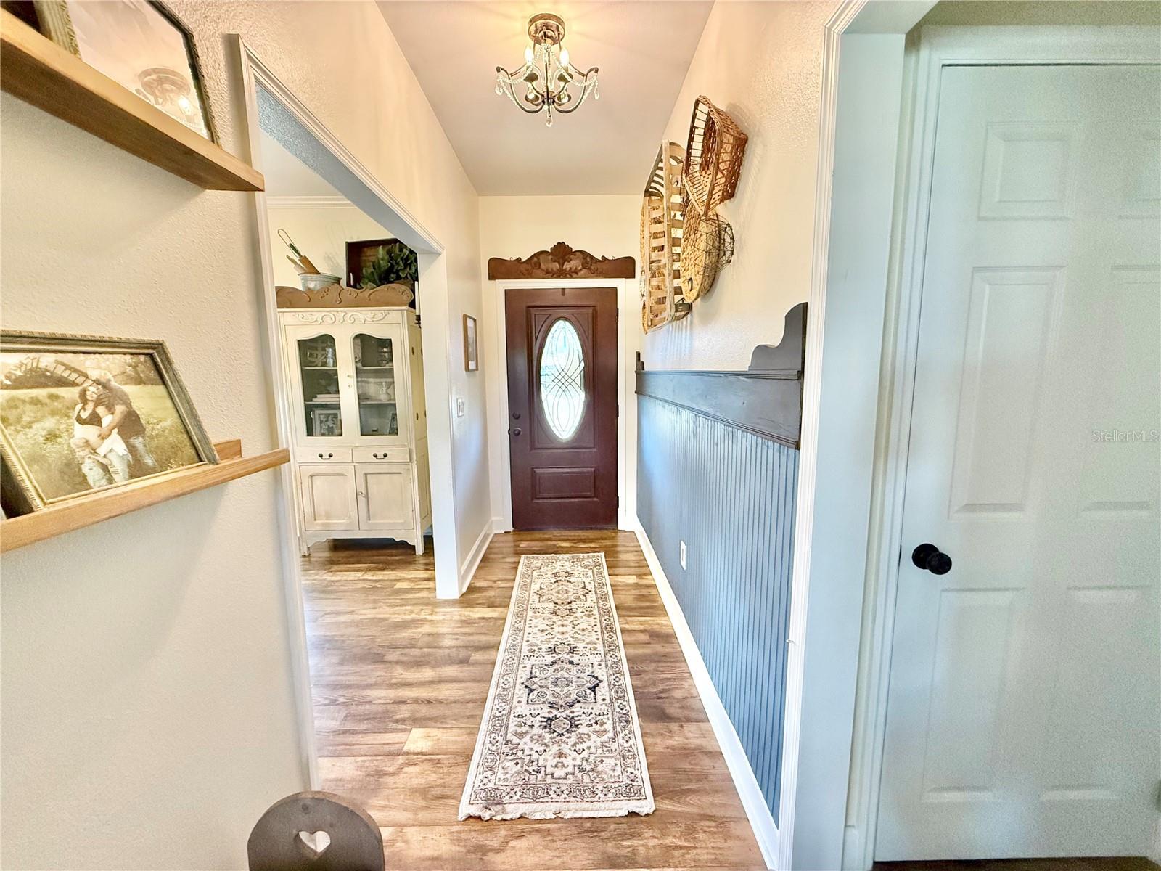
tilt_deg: -8.0
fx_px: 470
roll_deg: +0.4
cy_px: 436
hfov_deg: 102.1
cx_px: 580
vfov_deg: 85.7
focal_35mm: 14
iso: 640
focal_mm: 2.22
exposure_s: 1/120
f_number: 2.2
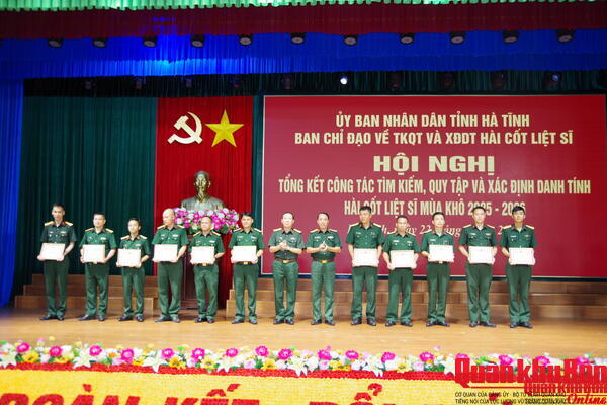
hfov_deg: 53.1
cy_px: 202
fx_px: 607
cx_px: 304
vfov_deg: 36.9
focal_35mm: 36
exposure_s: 1/60
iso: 400
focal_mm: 24
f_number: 4
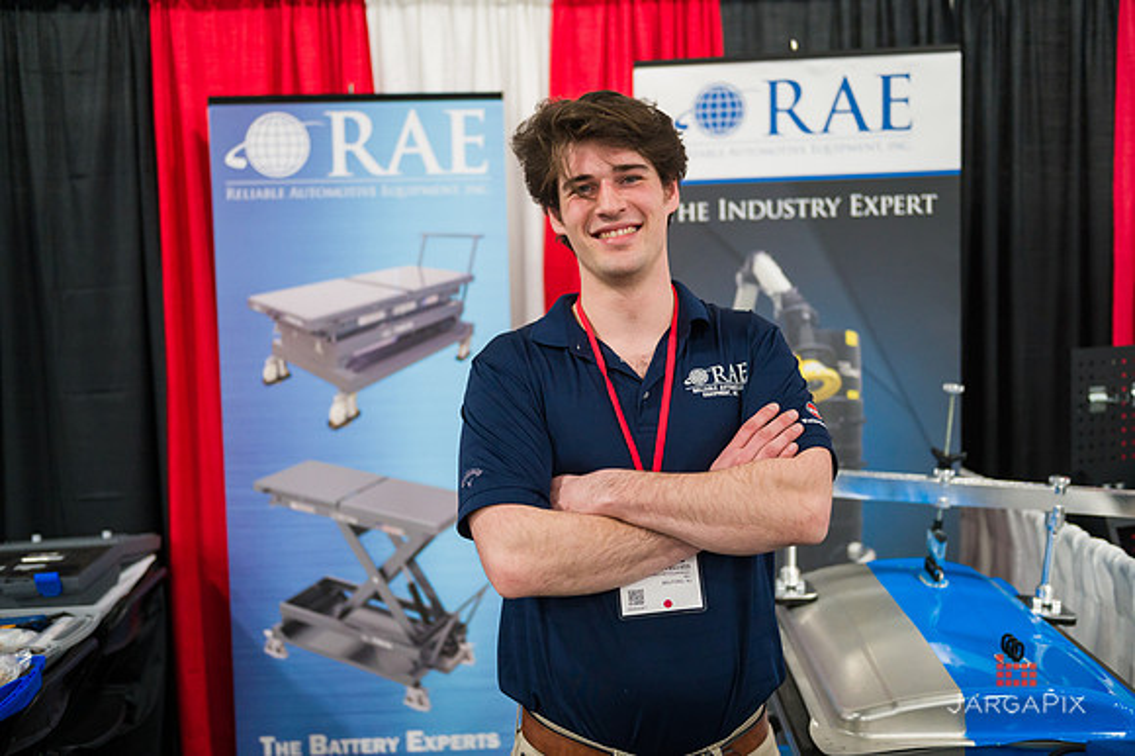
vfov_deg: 31.9
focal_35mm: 42
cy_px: 378
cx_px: 568
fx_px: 1323
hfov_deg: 46.4
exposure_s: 1/250
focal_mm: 42
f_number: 3.2
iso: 3200
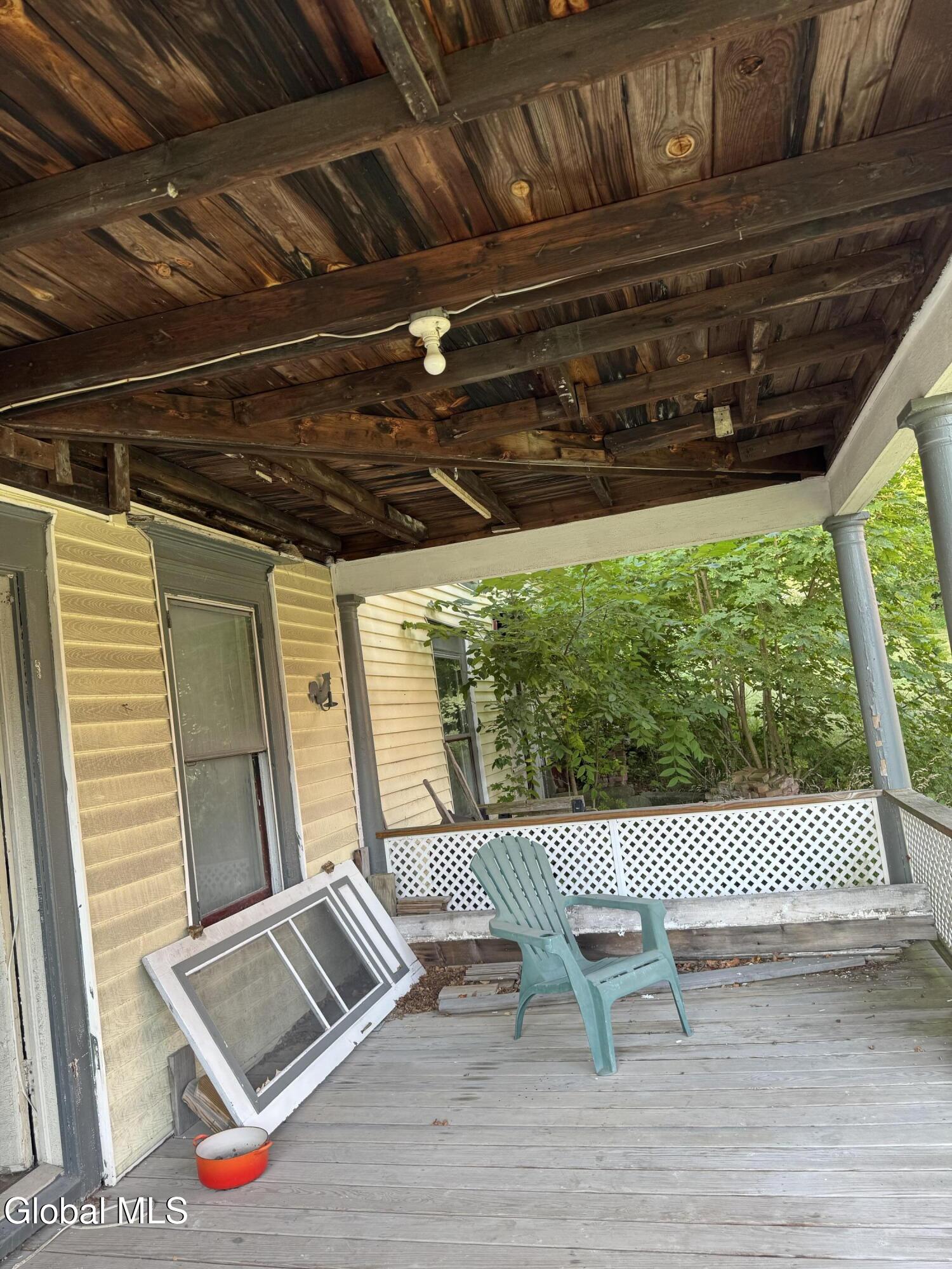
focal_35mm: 24
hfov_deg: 56.8
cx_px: 476
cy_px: 634
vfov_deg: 71.6
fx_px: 880
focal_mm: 6.76
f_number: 1.78
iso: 80
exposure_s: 1/121
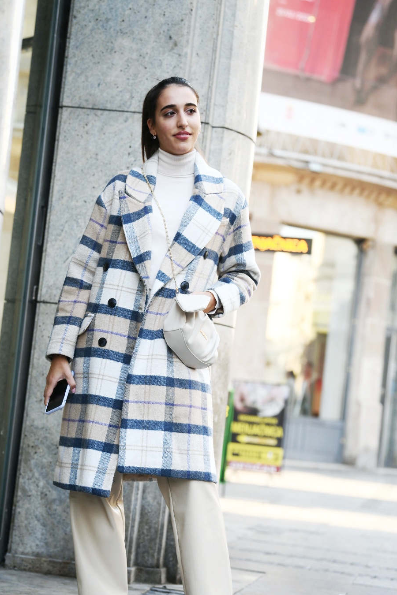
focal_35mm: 102
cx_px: 167
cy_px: 335
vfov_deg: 20.0
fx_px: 1687
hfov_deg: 13.4
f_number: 3.5
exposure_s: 1/250
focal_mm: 85
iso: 500
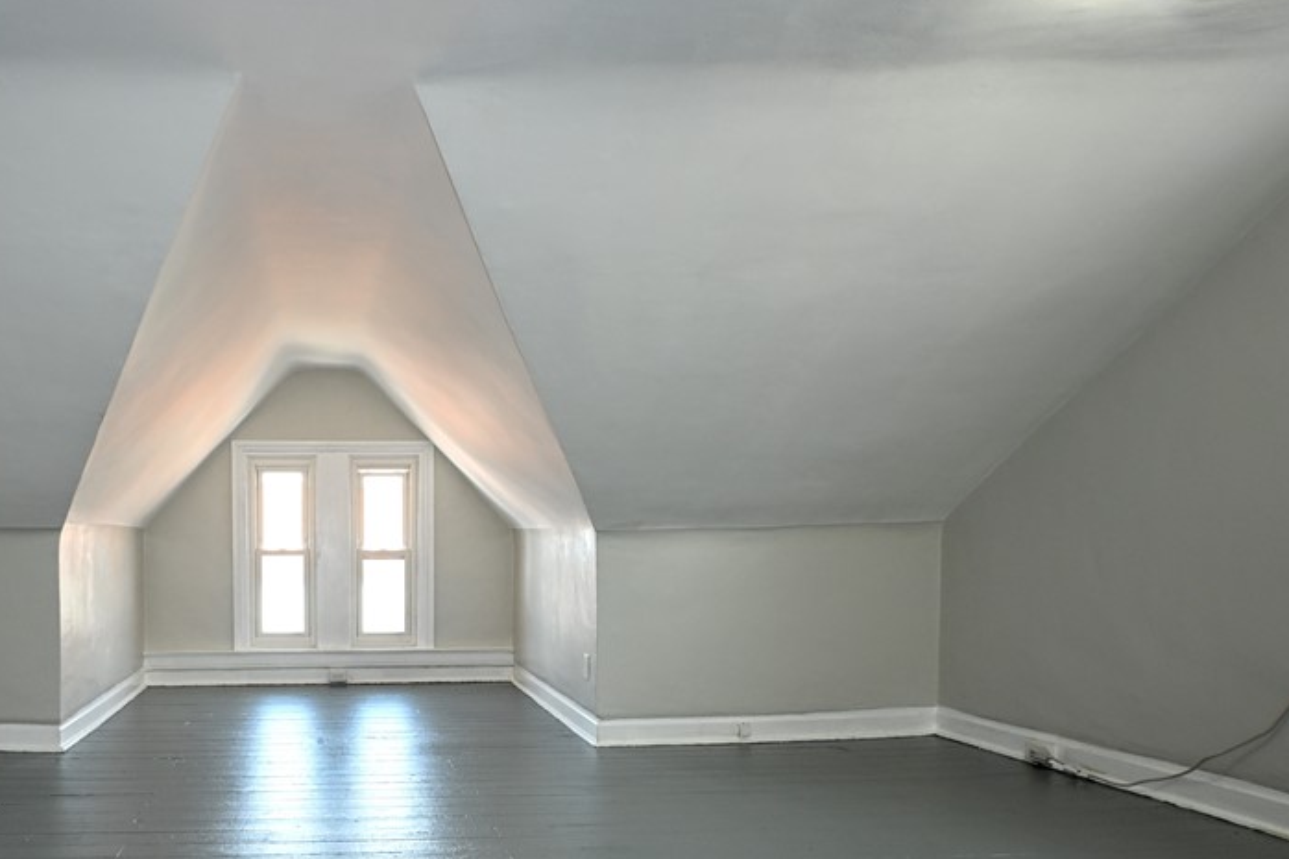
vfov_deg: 45.4
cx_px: 358
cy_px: 597
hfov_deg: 62.6
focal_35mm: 28
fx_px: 1002
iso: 450
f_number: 4
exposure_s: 1/60
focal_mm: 12
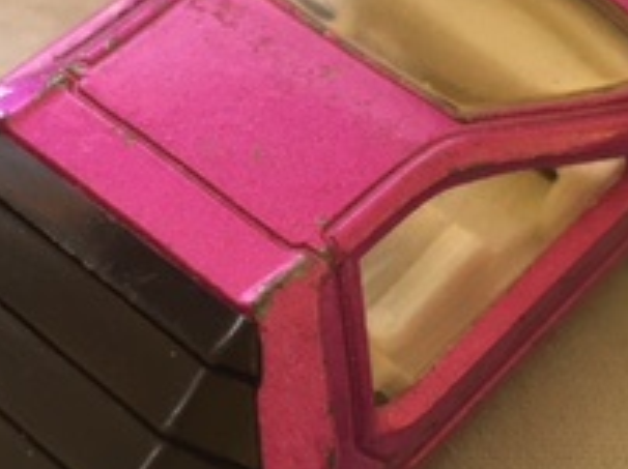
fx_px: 1667
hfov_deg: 21.2
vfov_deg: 16.0
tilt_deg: -53.6
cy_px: 307
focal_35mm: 92
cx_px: 162
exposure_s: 1/33
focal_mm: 4.15
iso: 100
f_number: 2.2
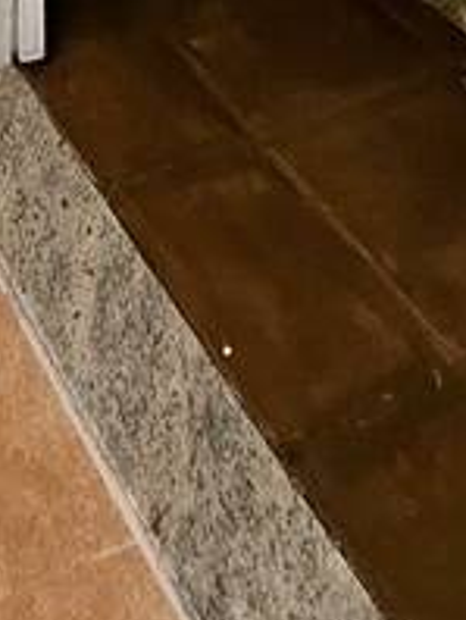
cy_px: -991
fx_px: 1254
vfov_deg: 13.8
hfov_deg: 19.3
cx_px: -153
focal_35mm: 70
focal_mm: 1.7
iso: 64
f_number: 2.2
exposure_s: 1/60
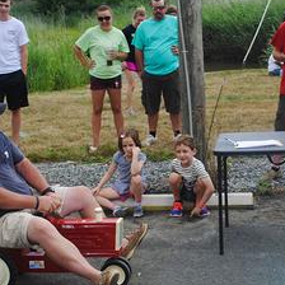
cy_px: 163
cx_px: 196
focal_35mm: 75
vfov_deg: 23.0
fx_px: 699
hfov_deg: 22.9
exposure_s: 1/200
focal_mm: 28
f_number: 7.1
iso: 100
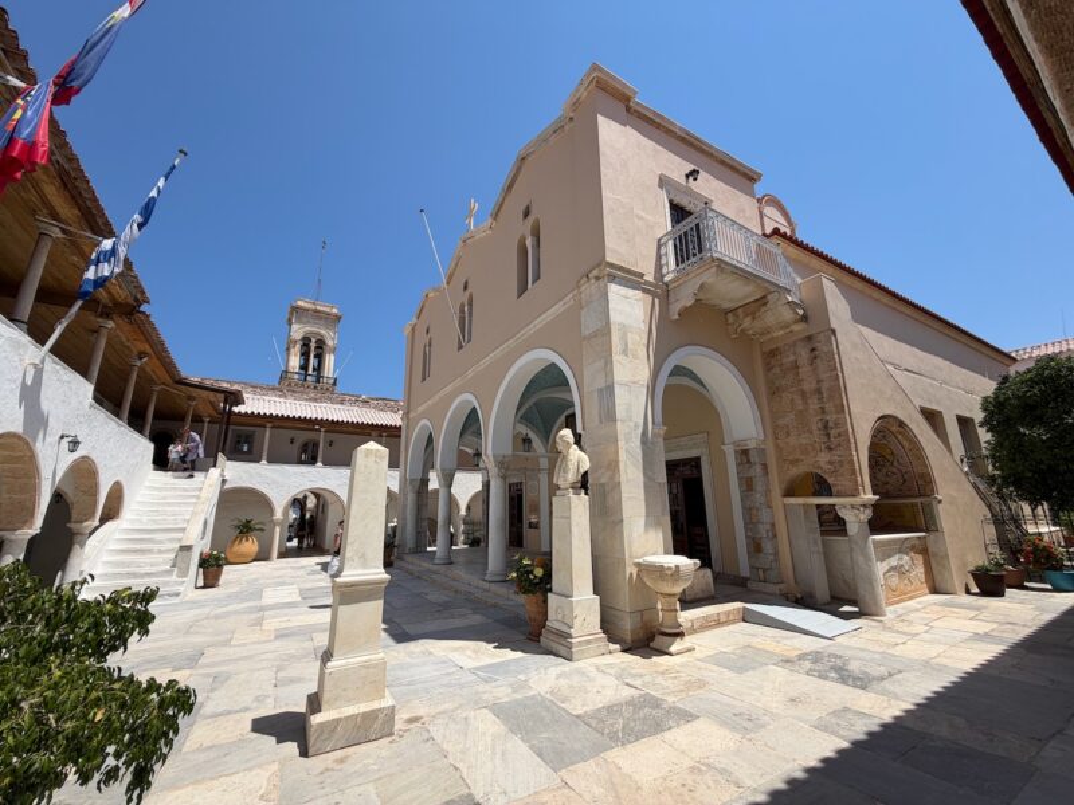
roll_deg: +1.5
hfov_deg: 102.1
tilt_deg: +13.5
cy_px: 402
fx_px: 434
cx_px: 537
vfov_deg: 85.7
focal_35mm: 14
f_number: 2.2
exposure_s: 1/1259
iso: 20
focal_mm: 2.22
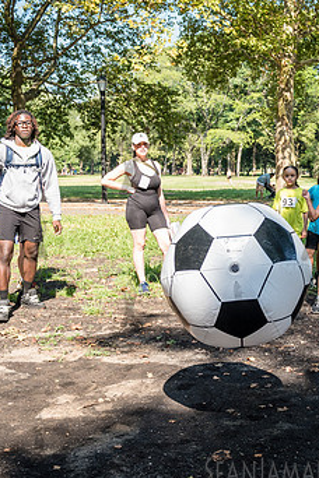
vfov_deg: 30.5
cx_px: 309
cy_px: 236
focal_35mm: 66
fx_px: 877
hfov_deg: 20.1
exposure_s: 1/800
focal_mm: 38
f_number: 3.5
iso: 400
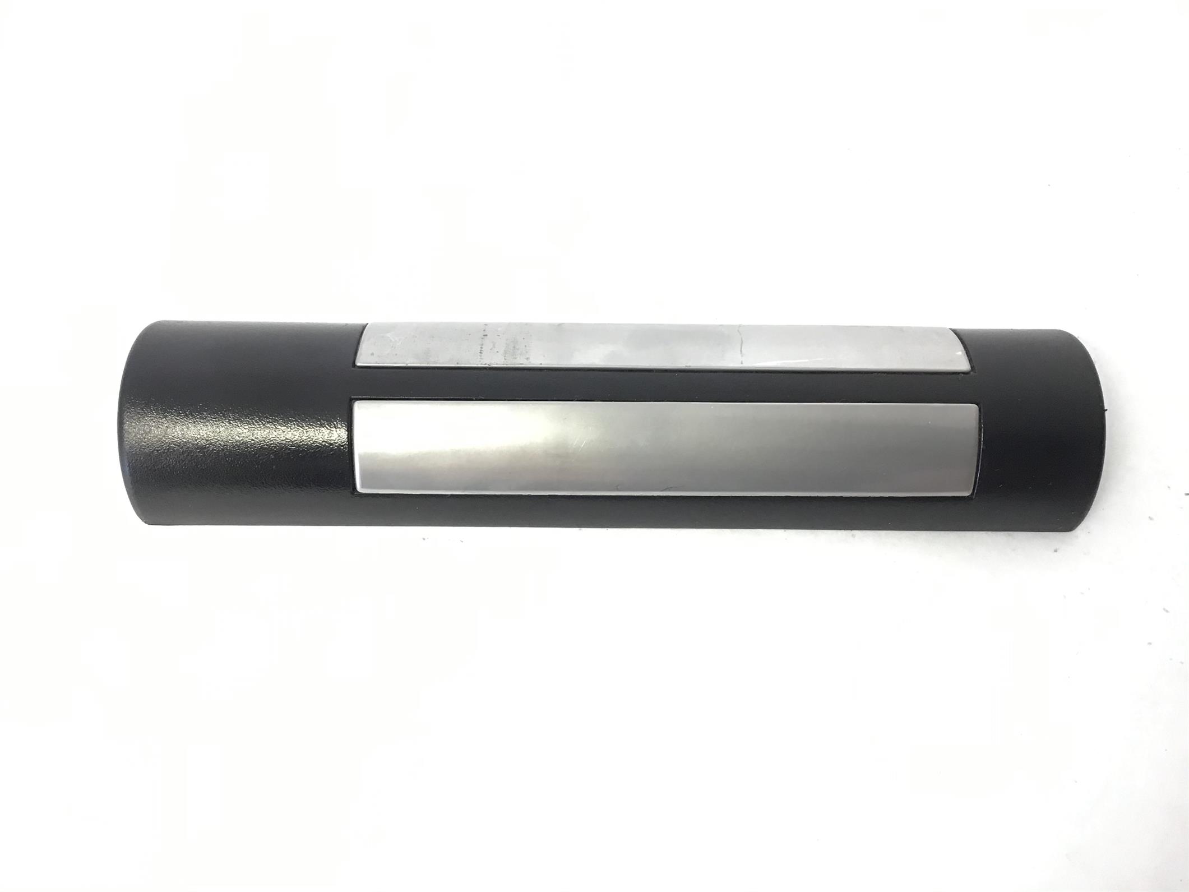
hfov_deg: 58.3
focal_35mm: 31
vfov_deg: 45.4
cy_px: 446
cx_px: 594
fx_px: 1065
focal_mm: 3.3
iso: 50
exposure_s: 1/30
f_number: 2.4
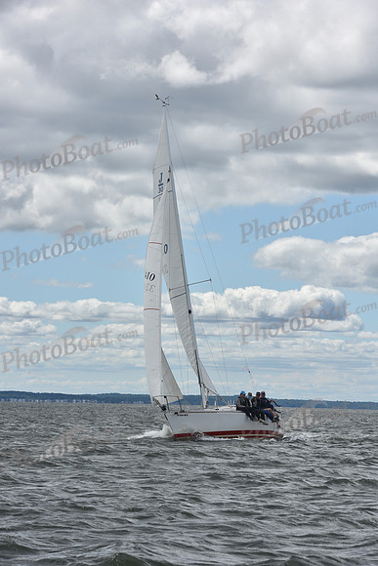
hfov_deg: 10.2
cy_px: 283
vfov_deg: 15.2
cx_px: 189
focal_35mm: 135
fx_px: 2125
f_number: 11
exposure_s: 1/800
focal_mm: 135
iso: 250
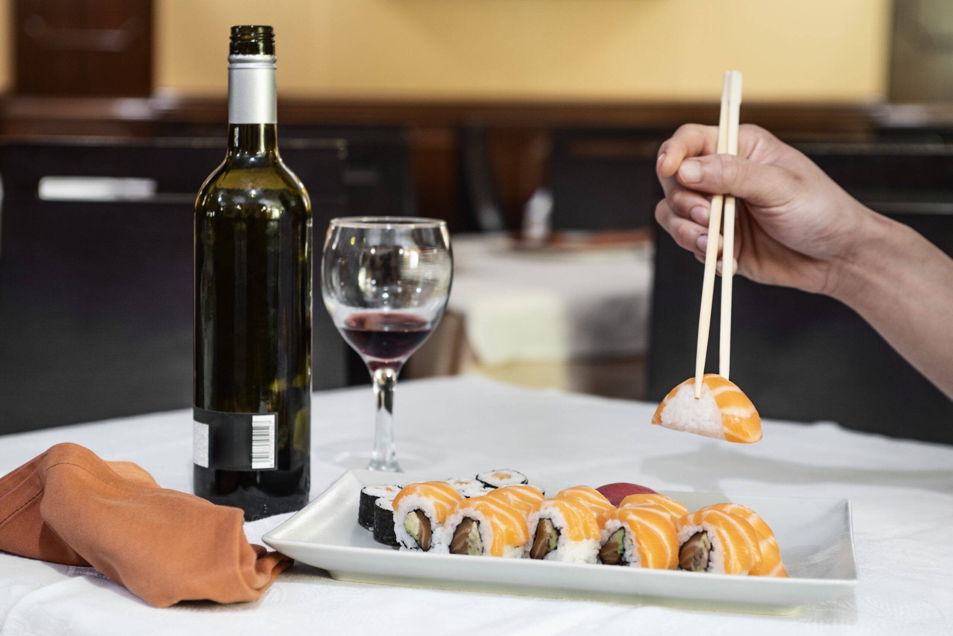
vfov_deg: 19.5
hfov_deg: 28.8
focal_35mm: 70
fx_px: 1854
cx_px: 476
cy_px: 318
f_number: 4
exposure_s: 1/2
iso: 250
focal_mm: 70
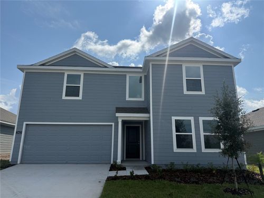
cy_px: 99
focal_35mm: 24
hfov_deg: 71.6
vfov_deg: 56.8
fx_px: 183
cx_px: 132
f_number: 1.78
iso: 125
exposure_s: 1/14286
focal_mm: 6.76
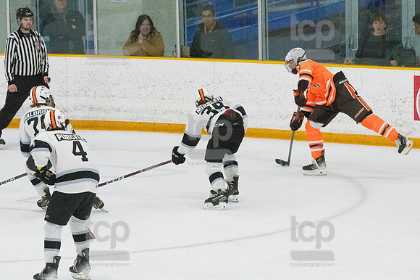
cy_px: 140
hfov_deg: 7.2
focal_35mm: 285
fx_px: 3323
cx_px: 210
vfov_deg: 4.8
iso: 8000
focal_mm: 190
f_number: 5
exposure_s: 1/1600
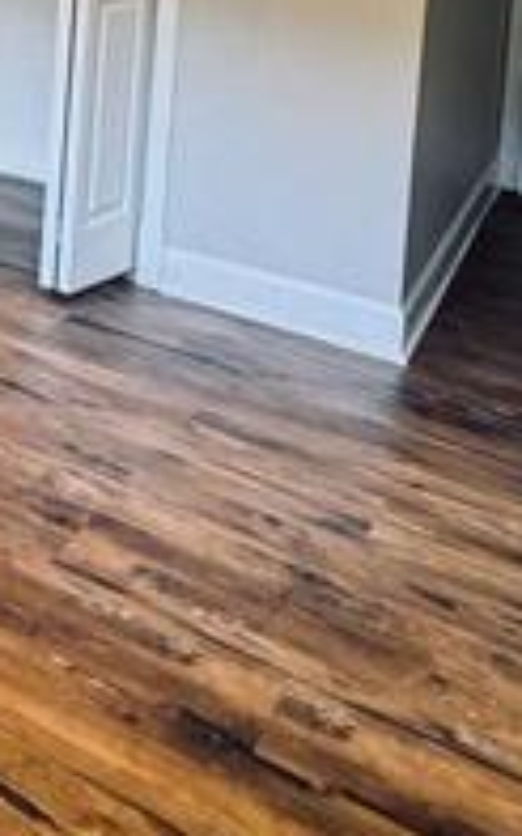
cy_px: -178
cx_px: -318
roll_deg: -3.1
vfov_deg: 29.8
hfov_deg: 18.9
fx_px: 1321
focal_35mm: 58
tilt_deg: -2.9
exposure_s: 1/60
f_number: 2.2
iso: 250
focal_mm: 2.22
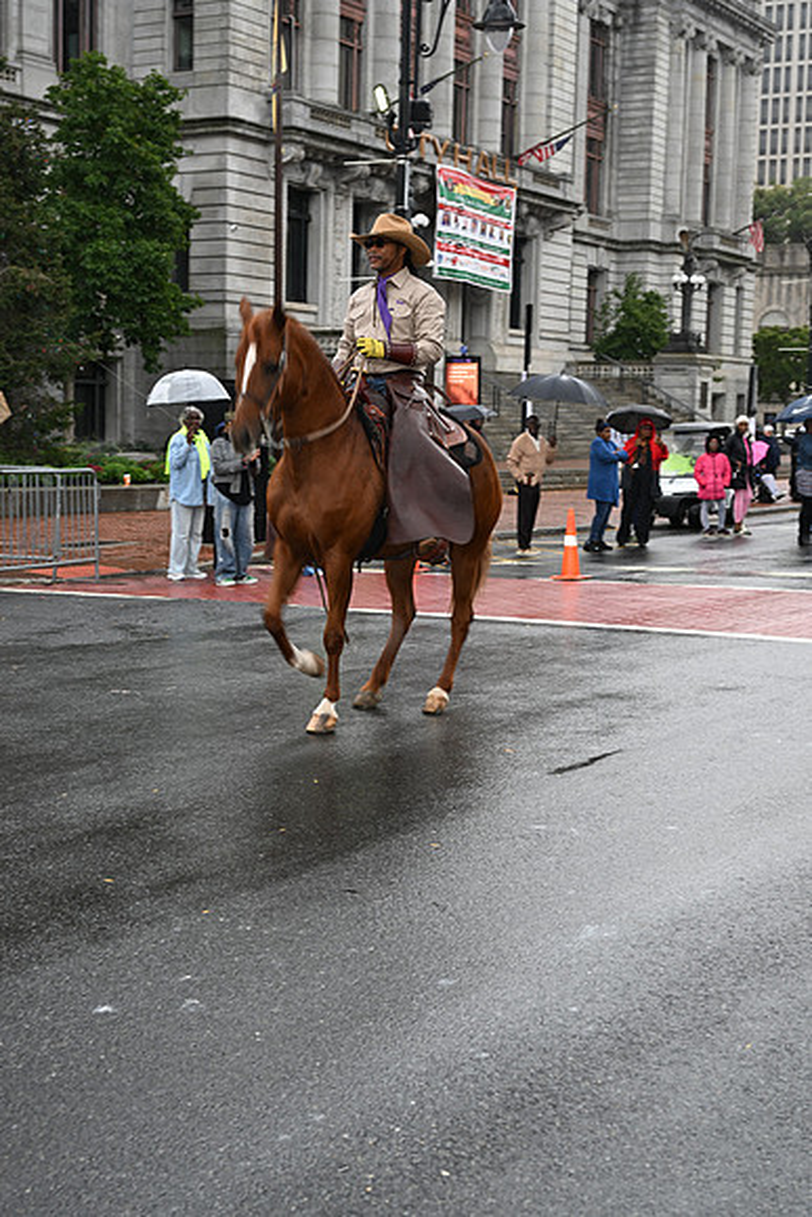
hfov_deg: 28.1
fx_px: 1623
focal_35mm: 48
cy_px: 608
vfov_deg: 41.1
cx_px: 406
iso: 100
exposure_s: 1/60
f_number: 5
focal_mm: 48
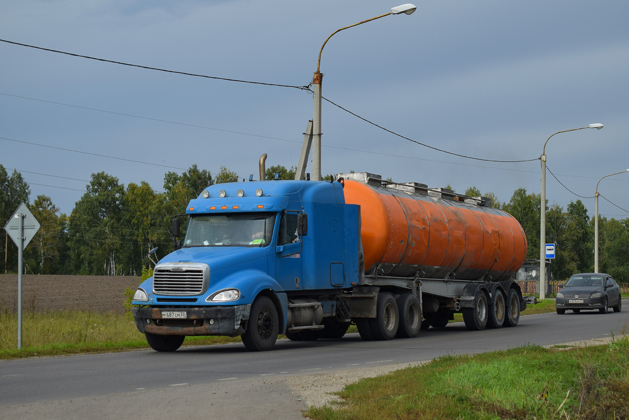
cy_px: 210
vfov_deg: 21.6
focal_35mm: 63
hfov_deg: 31.9
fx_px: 1101
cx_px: 314
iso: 200
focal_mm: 42
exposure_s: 1/800
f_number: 6.3
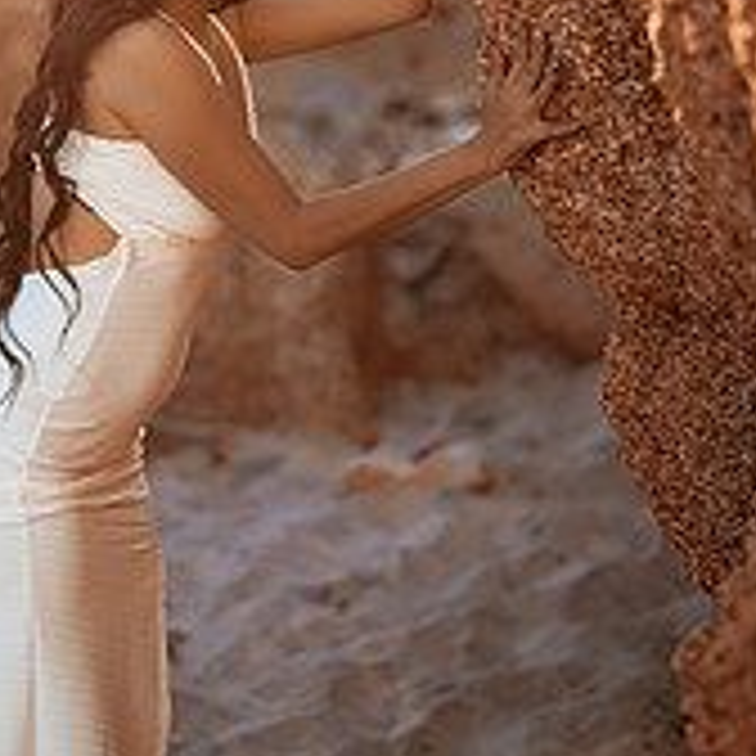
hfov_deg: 13.2
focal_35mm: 132
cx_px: 189
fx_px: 3262
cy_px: 220
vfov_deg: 13.2
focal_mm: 58
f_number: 1.4
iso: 100
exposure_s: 1/3200
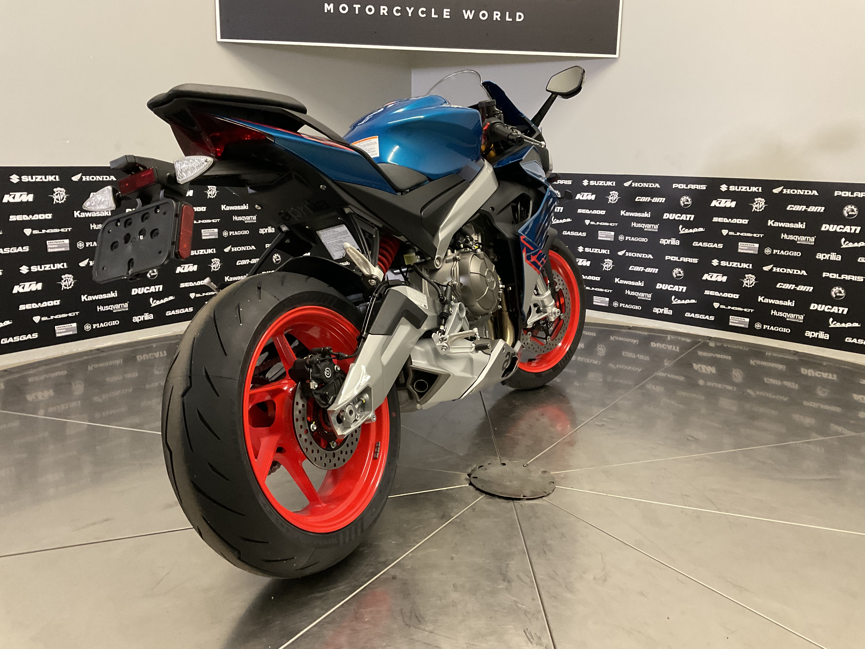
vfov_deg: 48.2
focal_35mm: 29
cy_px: 324
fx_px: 725
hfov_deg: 61.7
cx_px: 432
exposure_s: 1/40
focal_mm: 3
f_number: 1.8
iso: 250
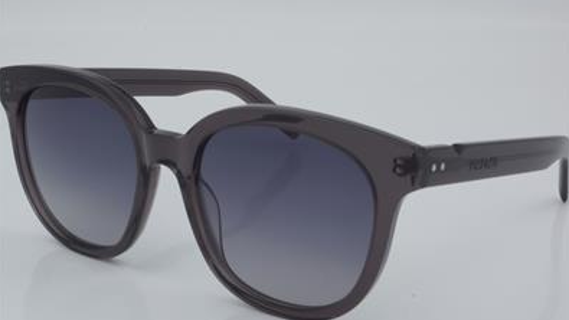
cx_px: 285
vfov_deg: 16.9
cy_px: 176
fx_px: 1079
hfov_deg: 29.5
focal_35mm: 72
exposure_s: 1/3
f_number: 32
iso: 100
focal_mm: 45
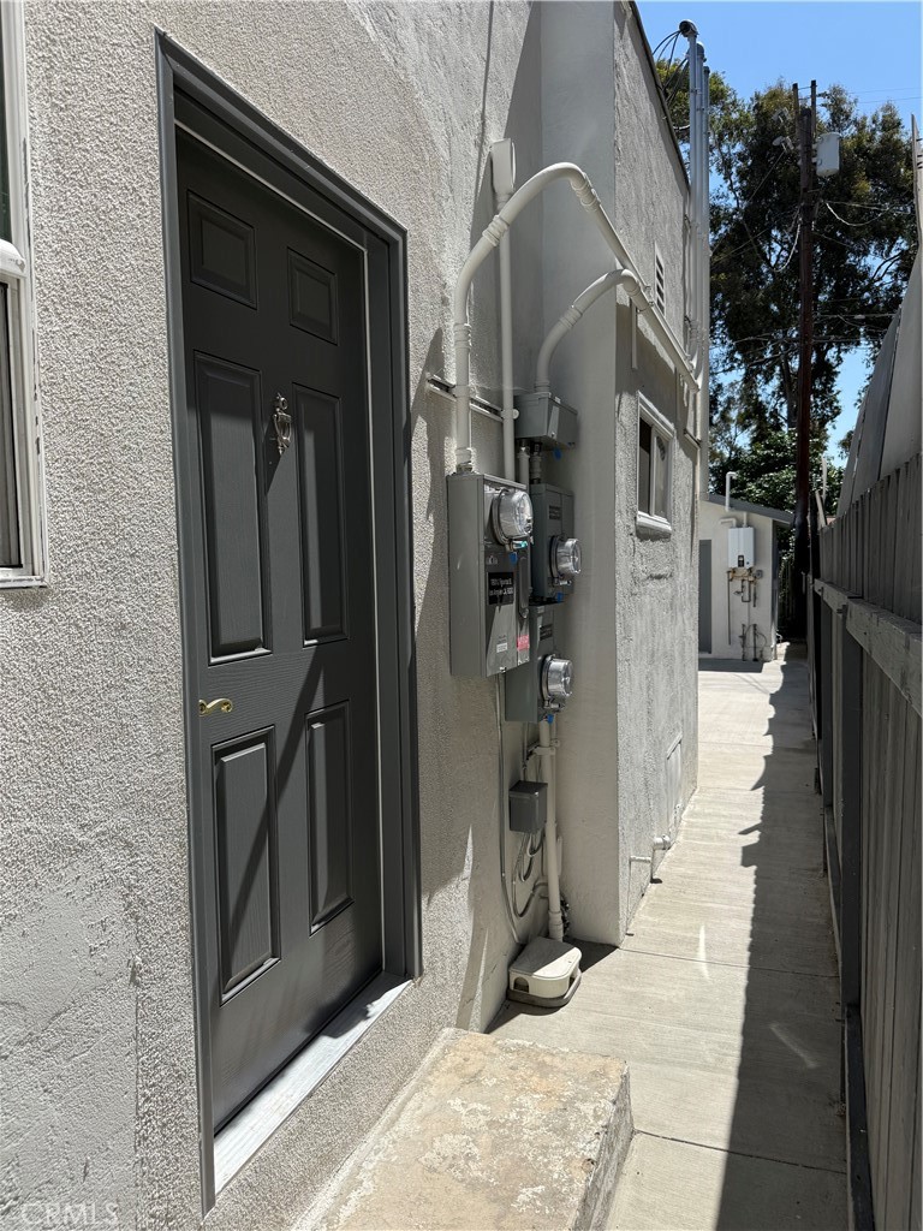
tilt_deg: -2.6
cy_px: 616
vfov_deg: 71.6
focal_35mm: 24
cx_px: 462
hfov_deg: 56.8
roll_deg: +1.3
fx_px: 853
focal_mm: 6.76
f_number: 1.78
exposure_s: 1/4405
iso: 80
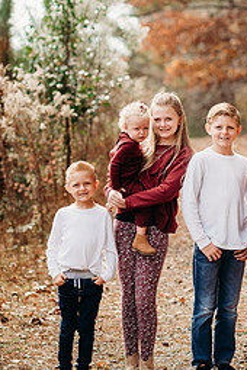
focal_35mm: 150
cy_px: 91
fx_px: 1544
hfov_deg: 9.1
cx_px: 193
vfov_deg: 13.6
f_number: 2.2
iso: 100
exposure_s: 1/640
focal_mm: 85
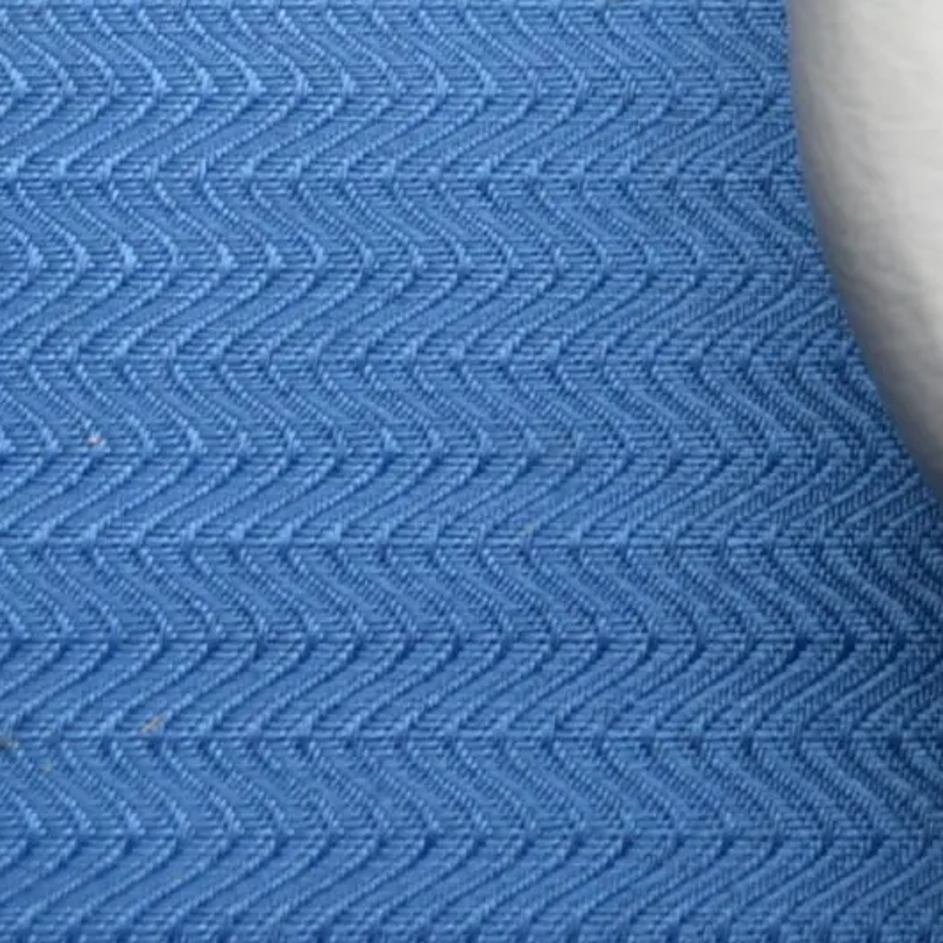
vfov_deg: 9.5
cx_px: 2223
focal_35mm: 178
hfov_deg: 8.9
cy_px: -549
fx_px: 5487
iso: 200
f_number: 6.3
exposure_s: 1/160
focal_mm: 29
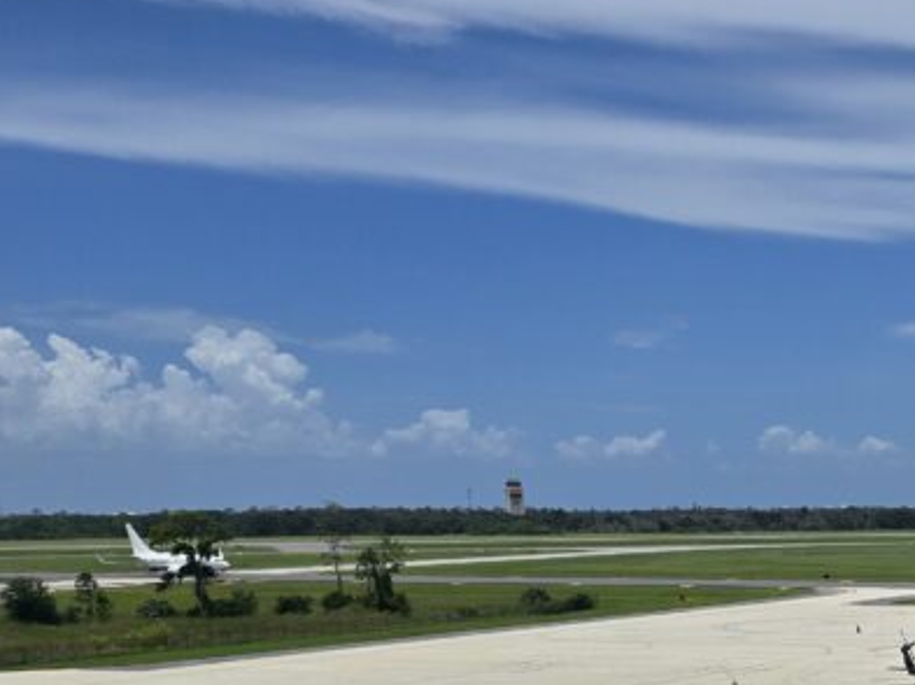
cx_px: 1062
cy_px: 860
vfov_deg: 22.2
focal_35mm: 60
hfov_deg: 28.5
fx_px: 1585
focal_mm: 6.3
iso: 12
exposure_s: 1/2397
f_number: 1.7
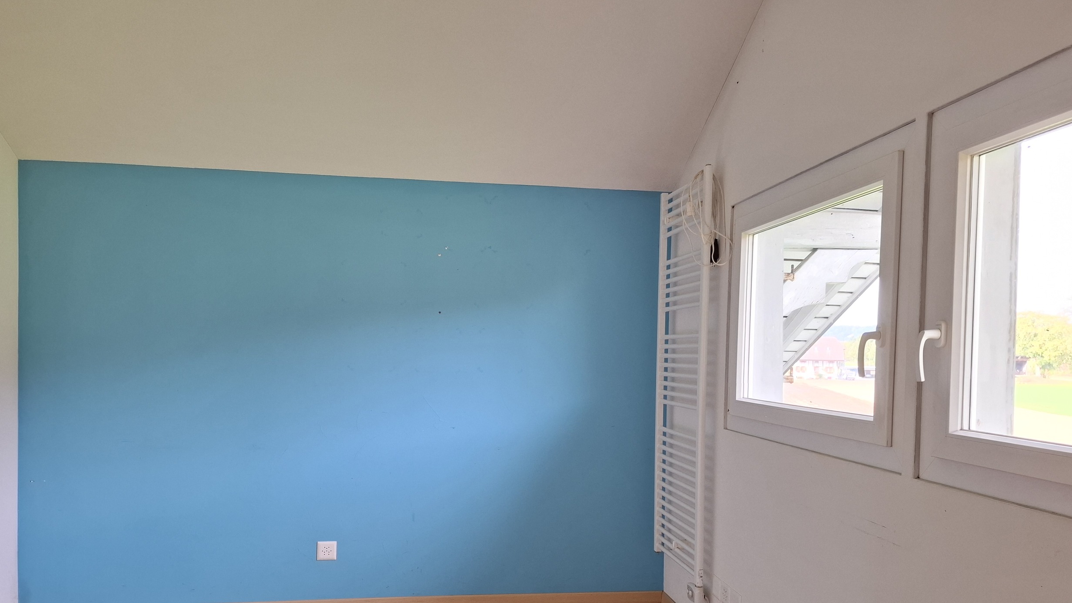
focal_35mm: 26
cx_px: 543
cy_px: 381
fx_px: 739
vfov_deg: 44.0
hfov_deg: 71.9
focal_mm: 5.54
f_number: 1.8
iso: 250
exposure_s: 1/100
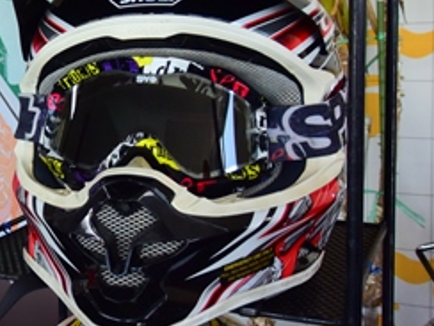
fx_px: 853
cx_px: -62
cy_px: 81
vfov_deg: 21.4
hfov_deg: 26.0
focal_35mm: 68
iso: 400
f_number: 3.5
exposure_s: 1/160
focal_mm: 10
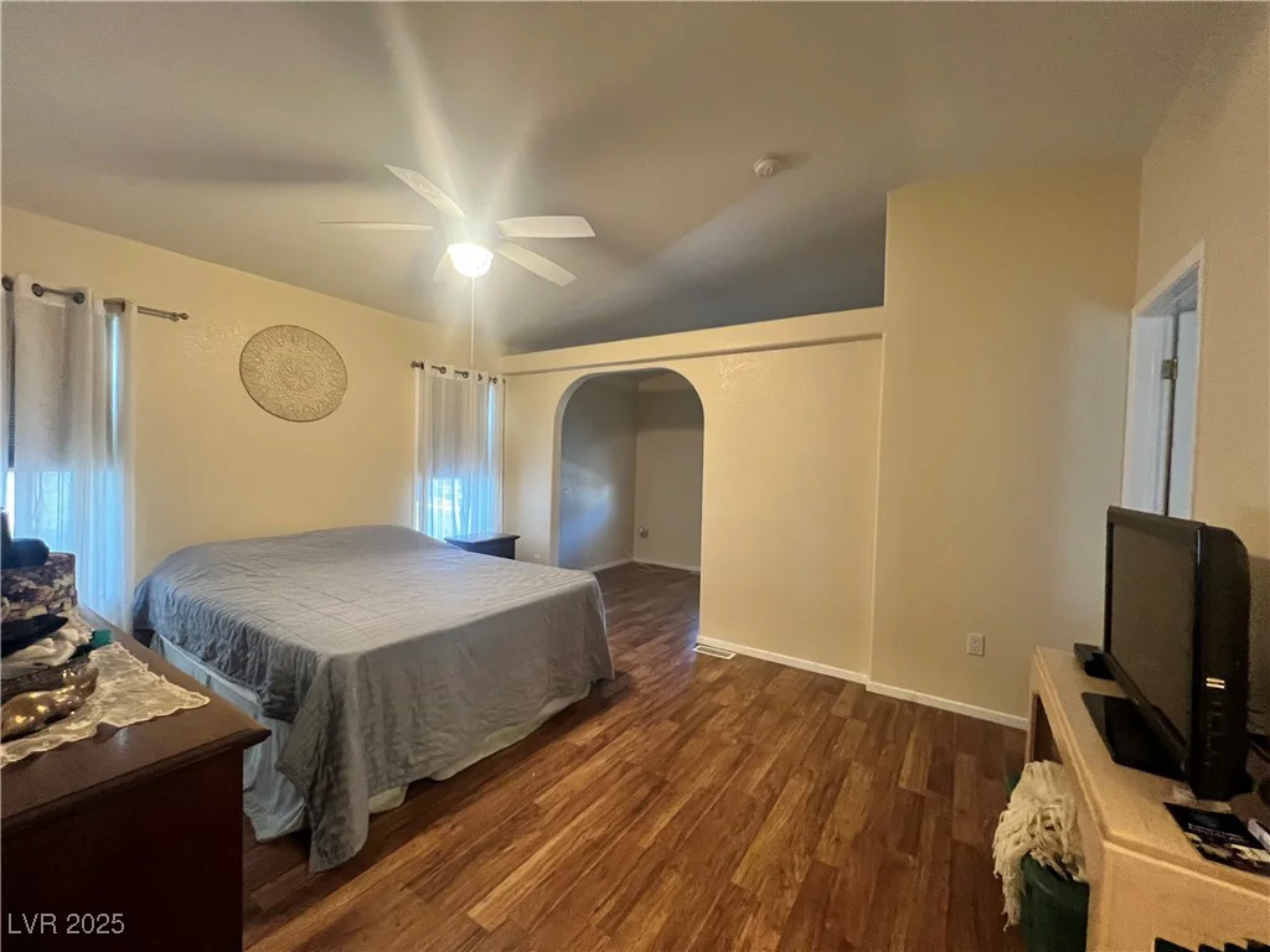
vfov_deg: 89.9
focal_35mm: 13
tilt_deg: -1.6
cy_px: 476
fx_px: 477
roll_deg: -1.8
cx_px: 635
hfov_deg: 106.2
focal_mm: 1.57
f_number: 1.8
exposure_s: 1/60
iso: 500
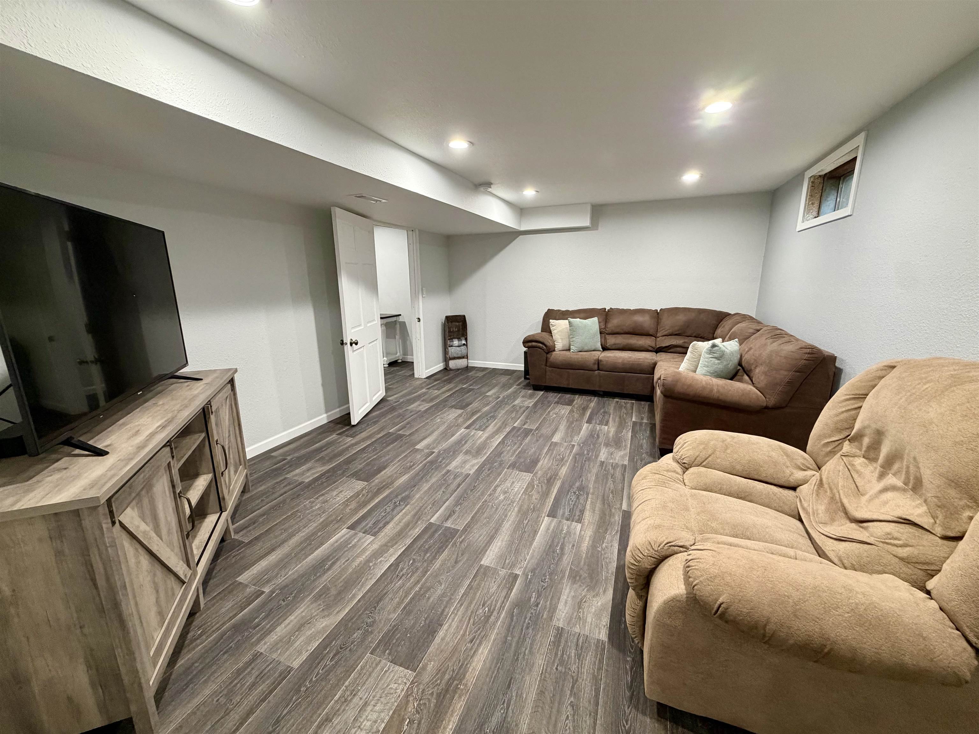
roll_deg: +0.9
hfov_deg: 102.1
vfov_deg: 85.7
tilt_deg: -12.9
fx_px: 396
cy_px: 367
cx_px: 490
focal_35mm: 14
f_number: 2.2
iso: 320
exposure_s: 1/60
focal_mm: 2.22
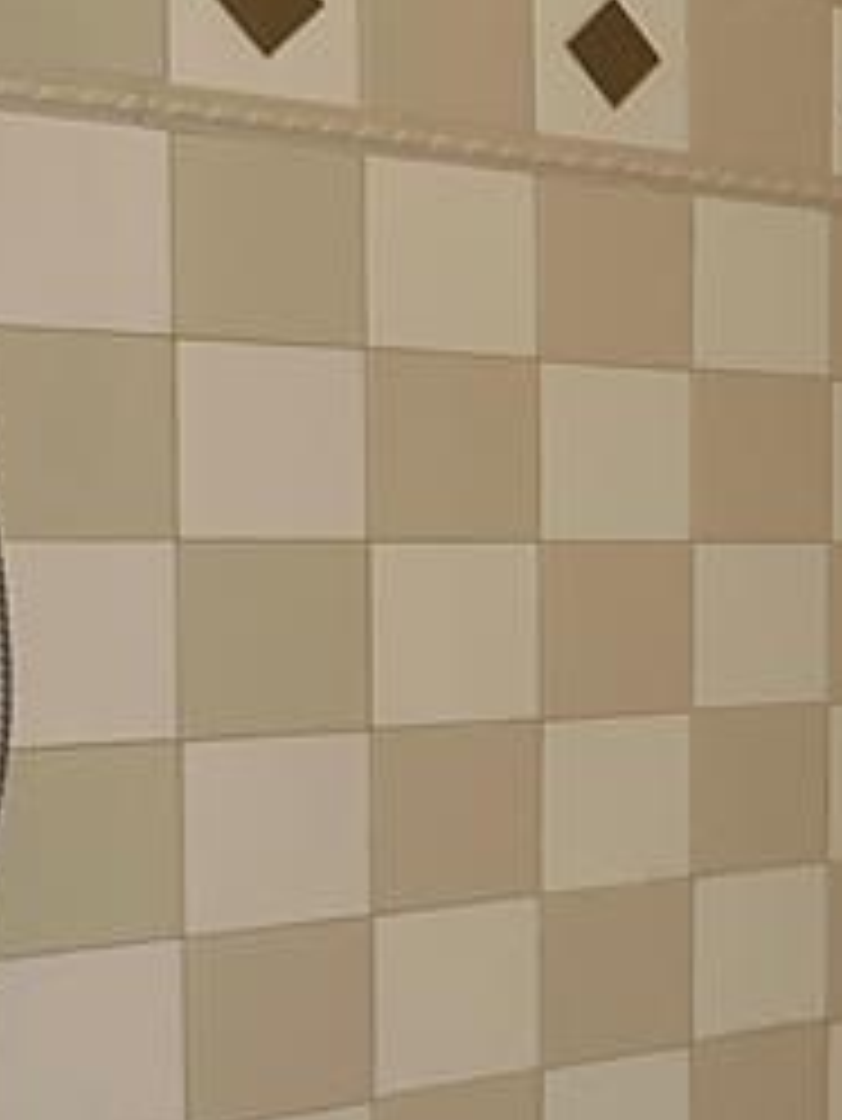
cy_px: 706
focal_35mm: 74
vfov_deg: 26.2
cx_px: 1121
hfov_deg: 18.4
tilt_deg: -5.3
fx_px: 2398
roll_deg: -1.8
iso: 640
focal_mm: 6.86
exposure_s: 1/40
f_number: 1.78
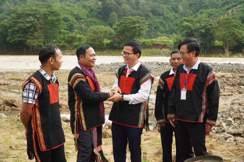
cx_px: 122
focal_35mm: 50
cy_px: 81
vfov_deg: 27.3
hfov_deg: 40.0
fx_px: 335
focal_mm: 33
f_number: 5
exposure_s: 1/80
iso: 100
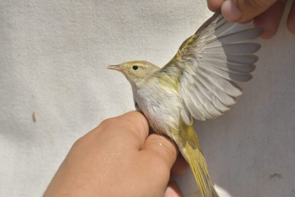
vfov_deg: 1.8
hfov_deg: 2.7
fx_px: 6145
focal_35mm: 750
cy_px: 98
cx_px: 148
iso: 160
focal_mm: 500
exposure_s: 1/1600
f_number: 5.6
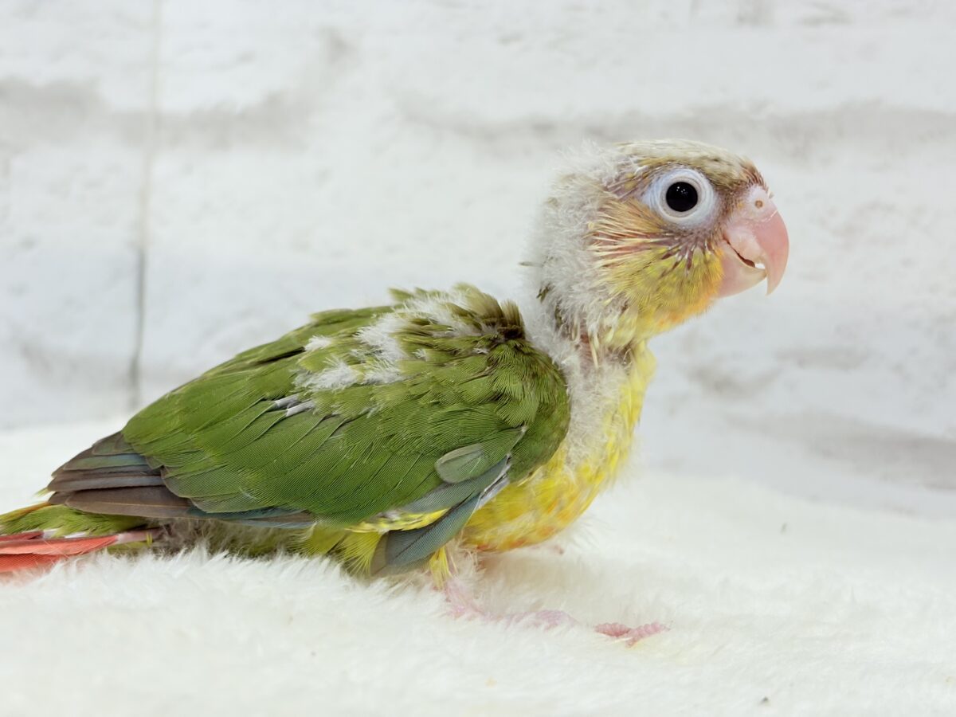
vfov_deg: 28.0
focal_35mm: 52
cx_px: 478
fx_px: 1436
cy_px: 358
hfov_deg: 36.8
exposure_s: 1/100
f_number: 1.6
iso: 80
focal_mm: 5.96
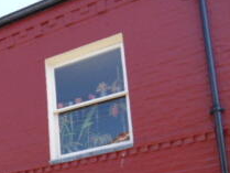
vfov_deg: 19.9
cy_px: 234
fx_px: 445
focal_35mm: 67
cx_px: -74
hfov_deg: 24.9
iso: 80
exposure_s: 1/180
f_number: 3.2
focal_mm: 3.9
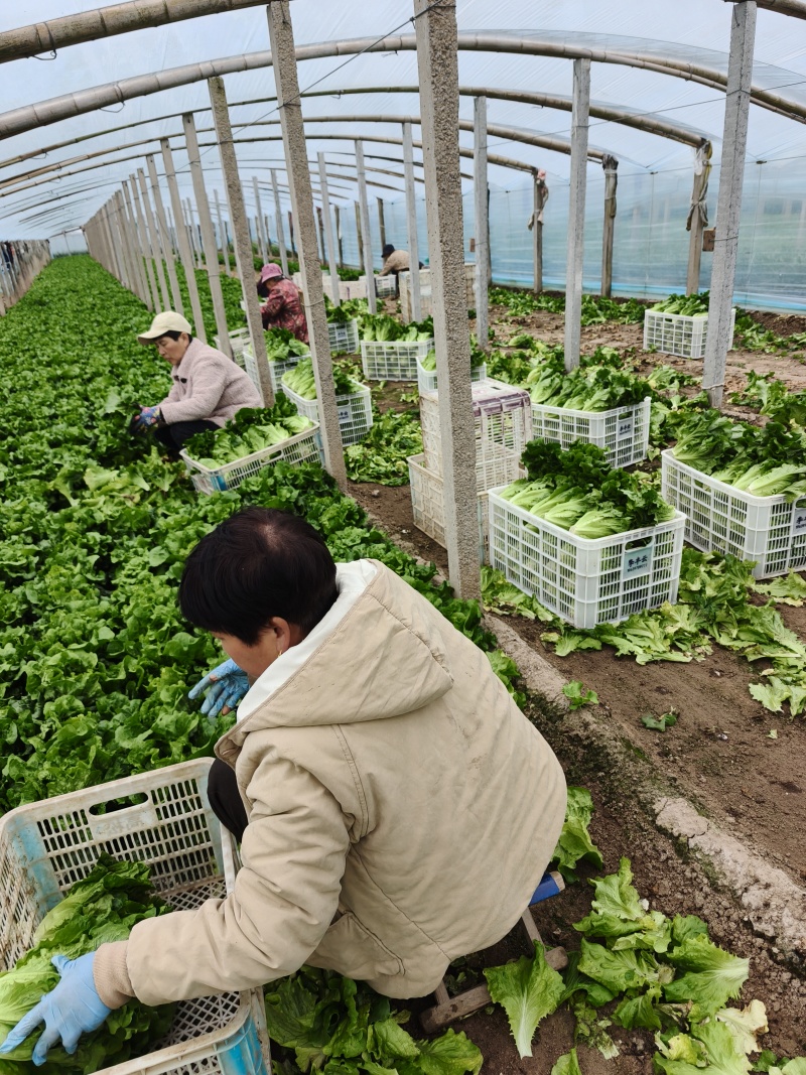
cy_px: 538
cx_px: 403
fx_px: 714
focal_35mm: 23
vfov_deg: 73.9
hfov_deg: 58.9
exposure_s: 1/607
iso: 50
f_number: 1.6
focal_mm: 6.06
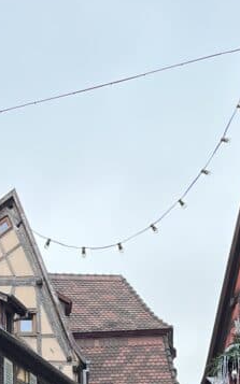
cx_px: 8
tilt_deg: +6.0
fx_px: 827
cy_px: 502
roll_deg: +0.4
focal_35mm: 79
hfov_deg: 16.2
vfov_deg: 23.1
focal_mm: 5.1
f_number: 1.6
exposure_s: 1/283
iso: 40
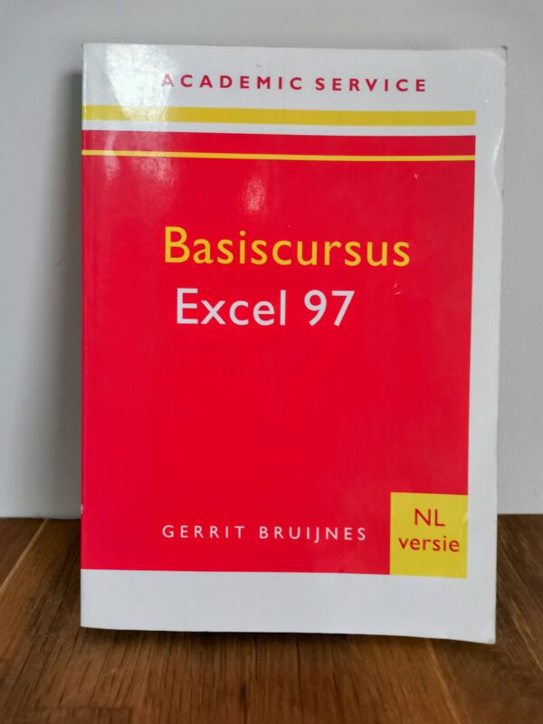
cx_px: 272
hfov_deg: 53.1
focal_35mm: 26
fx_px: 544
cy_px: 362
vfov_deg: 67.3
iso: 400
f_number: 1.8
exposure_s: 1/50
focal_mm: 4.75
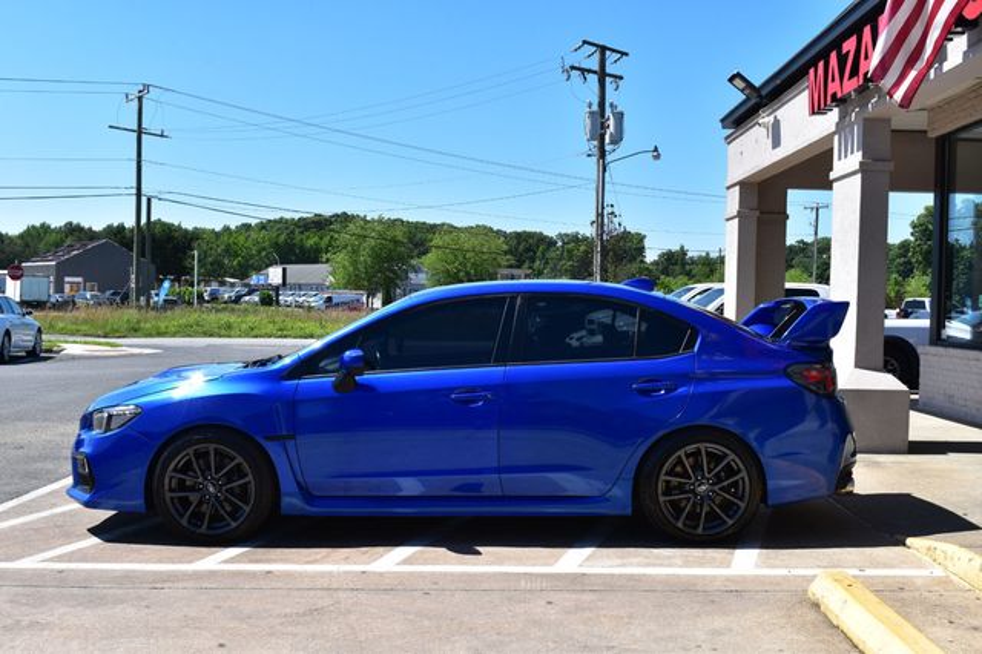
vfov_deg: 34.2
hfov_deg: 49.6
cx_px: 491
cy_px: 327
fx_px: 1063
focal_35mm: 39
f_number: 11
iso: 400
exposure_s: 1/500
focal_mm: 26
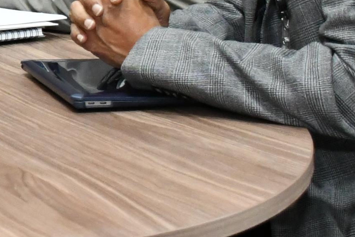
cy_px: -97
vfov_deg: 9.1
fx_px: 1449
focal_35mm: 147
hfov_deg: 12.5
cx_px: -326
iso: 4000
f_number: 3.5
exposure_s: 1/100
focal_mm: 20
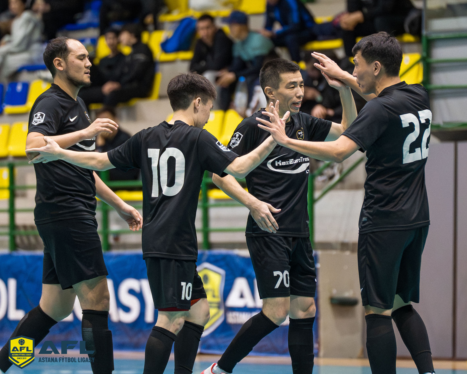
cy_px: 187
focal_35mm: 255
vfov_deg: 6.1
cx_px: 280
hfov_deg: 7.6
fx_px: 3525
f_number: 2.8
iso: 10000
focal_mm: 151
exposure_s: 1/1000
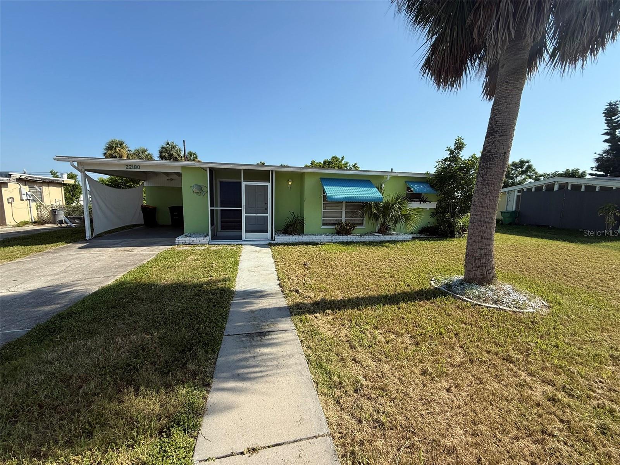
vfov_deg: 85.7
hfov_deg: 102.1
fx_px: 251
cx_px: 310
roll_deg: -1.1
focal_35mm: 14
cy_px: 232
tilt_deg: -6.0
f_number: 2.2
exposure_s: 1/1534
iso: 50
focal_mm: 2.22
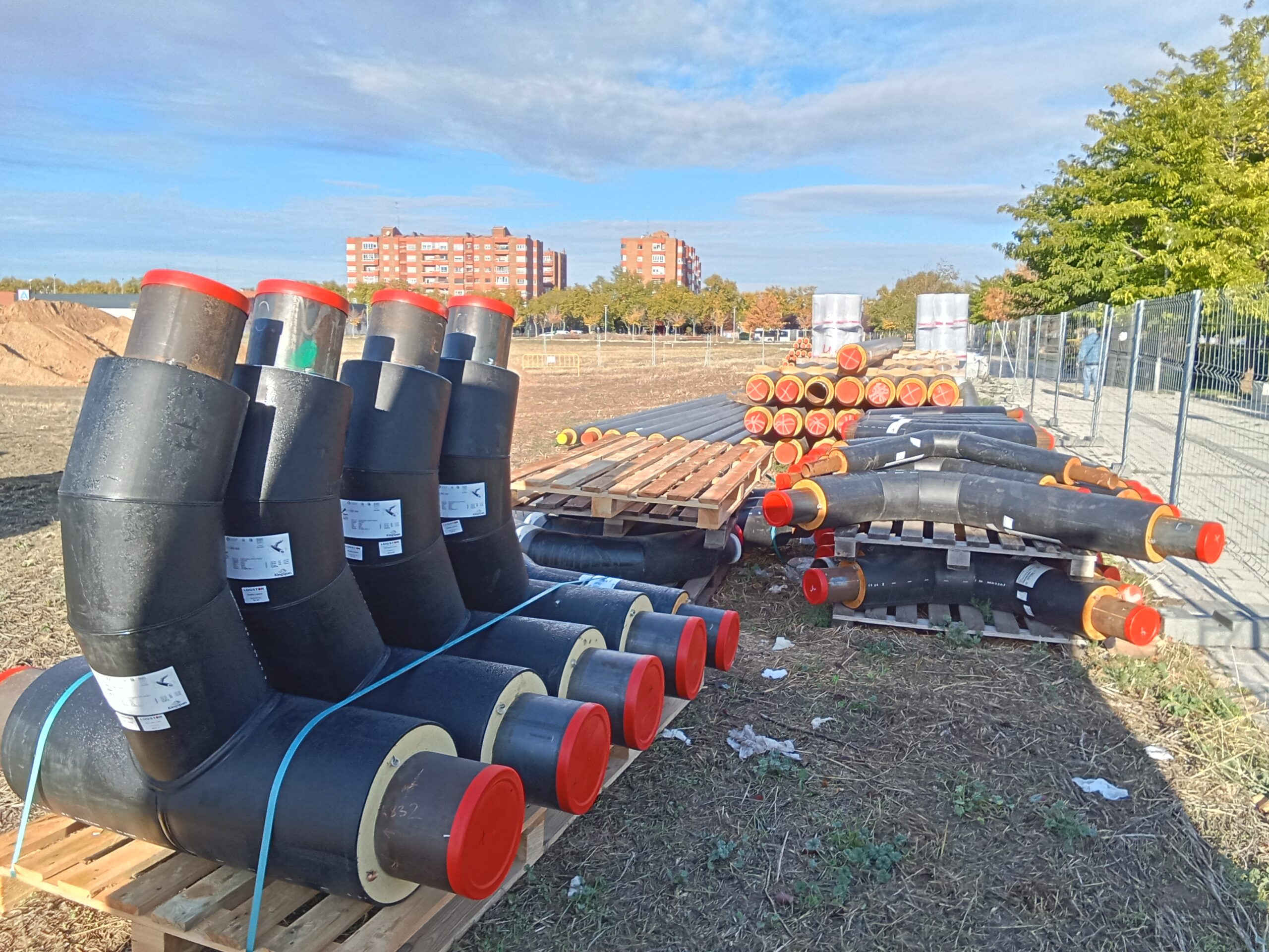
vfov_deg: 51.4
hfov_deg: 65.3
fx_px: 990
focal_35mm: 27
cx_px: 634
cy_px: 476
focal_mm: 2.79
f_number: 2
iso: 100
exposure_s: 1/439
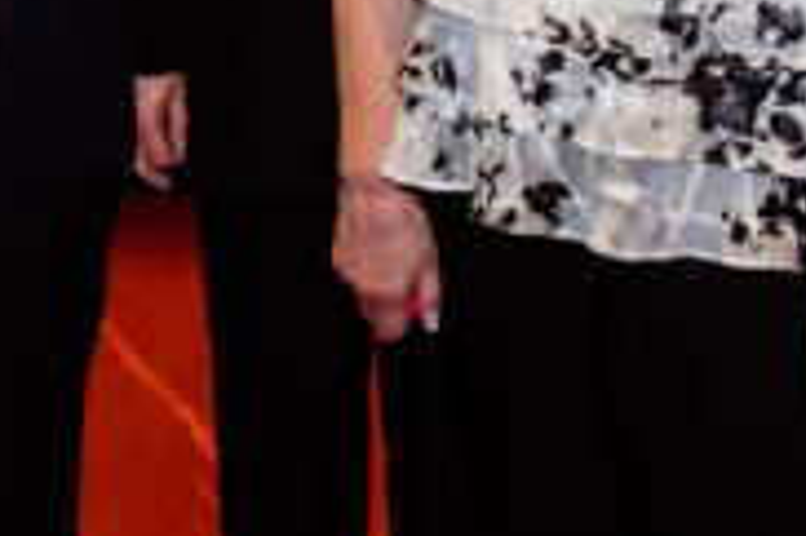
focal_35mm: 197
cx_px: -589
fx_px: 4407
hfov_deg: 10.0
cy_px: -47
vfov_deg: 6.9
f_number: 8
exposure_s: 1/250
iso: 1600
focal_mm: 35
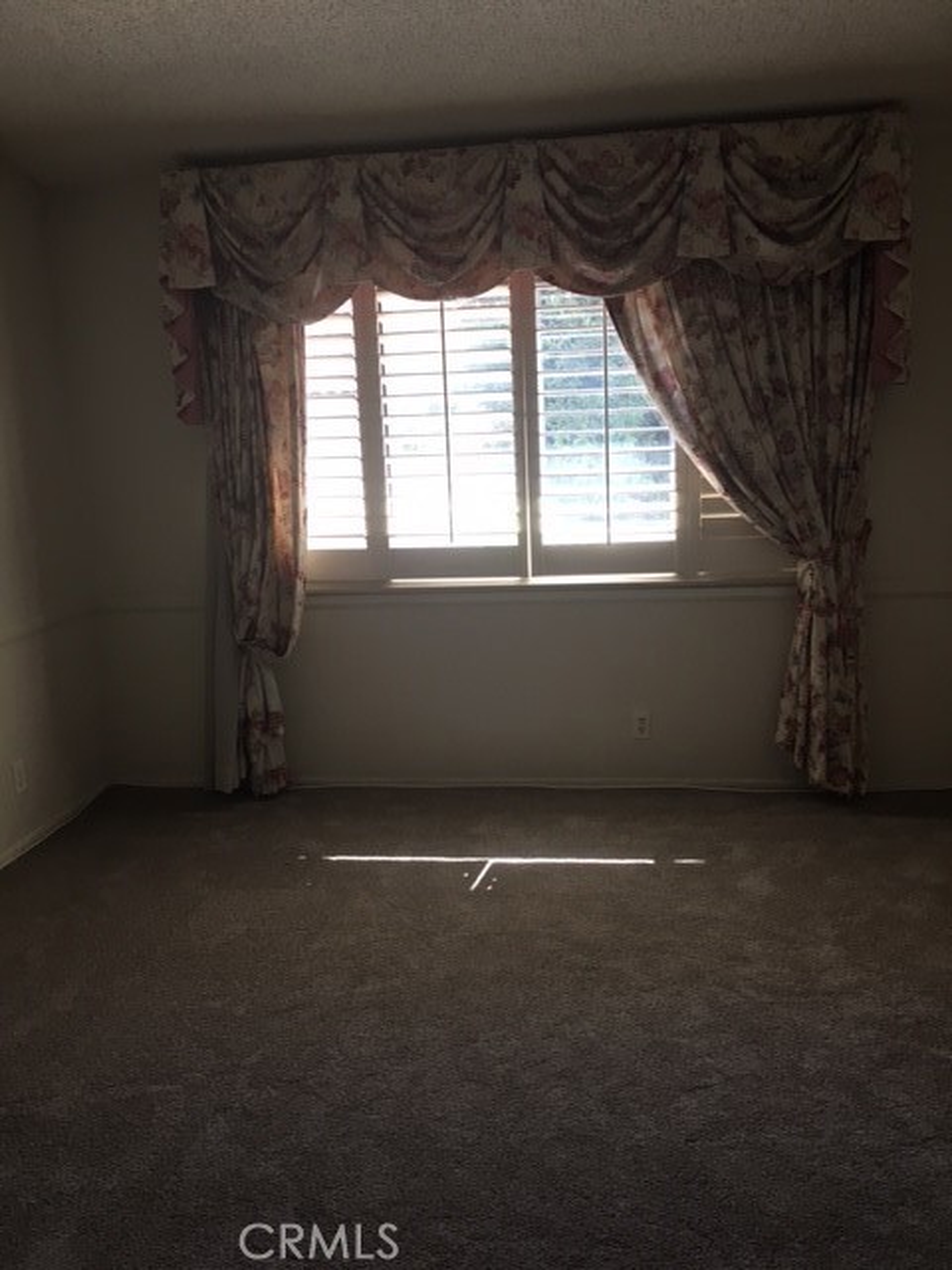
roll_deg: +1.2
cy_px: 635
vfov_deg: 61.7
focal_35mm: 29
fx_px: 1063
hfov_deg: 48.2
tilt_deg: -11.8
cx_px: 476
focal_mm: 4.15
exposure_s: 1/33
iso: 25
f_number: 2.2
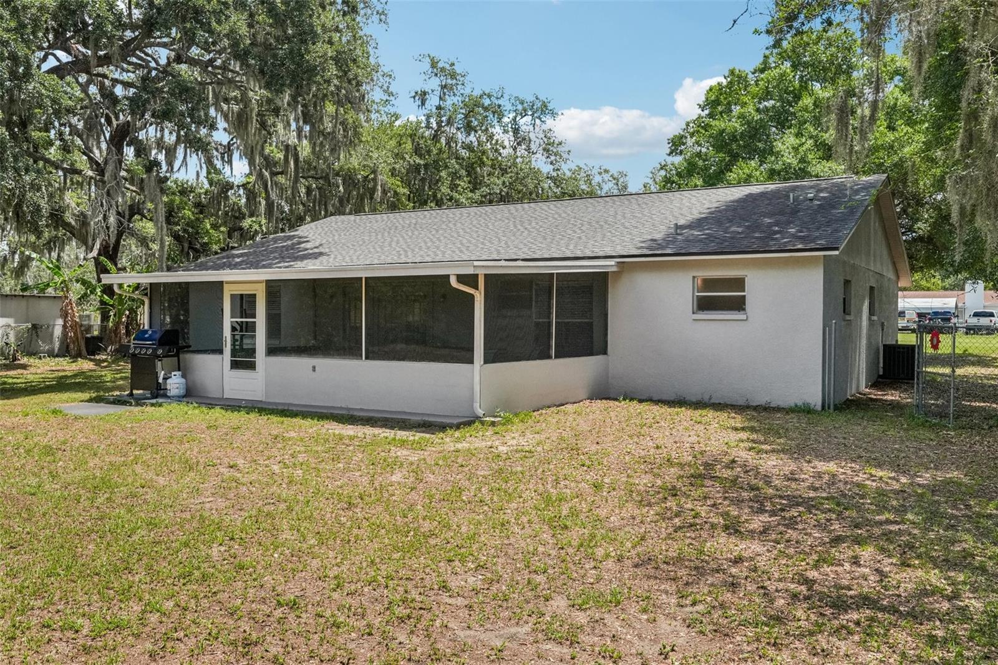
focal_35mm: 30
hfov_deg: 61.9
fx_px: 831
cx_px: 499
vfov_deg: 43.6
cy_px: 332
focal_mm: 20
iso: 800
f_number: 8
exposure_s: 1/1600
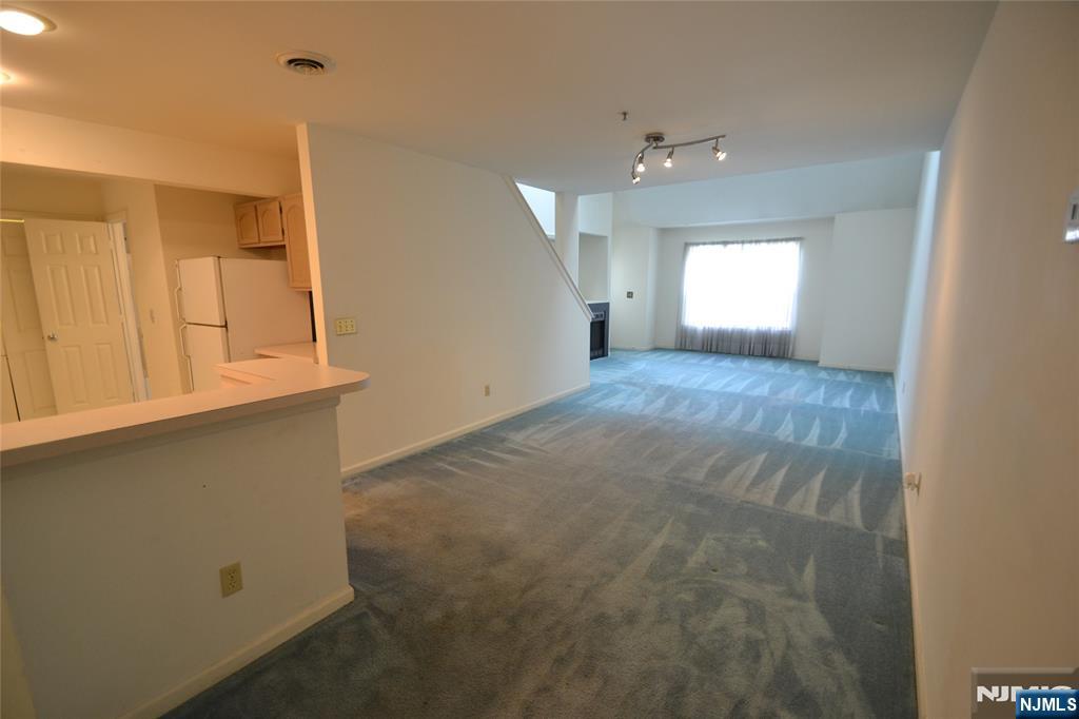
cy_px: 360
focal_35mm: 15
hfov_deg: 100.4
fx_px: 449
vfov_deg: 77.3
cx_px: 540
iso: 720
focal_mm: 10
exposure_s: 1/60
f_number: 3.5
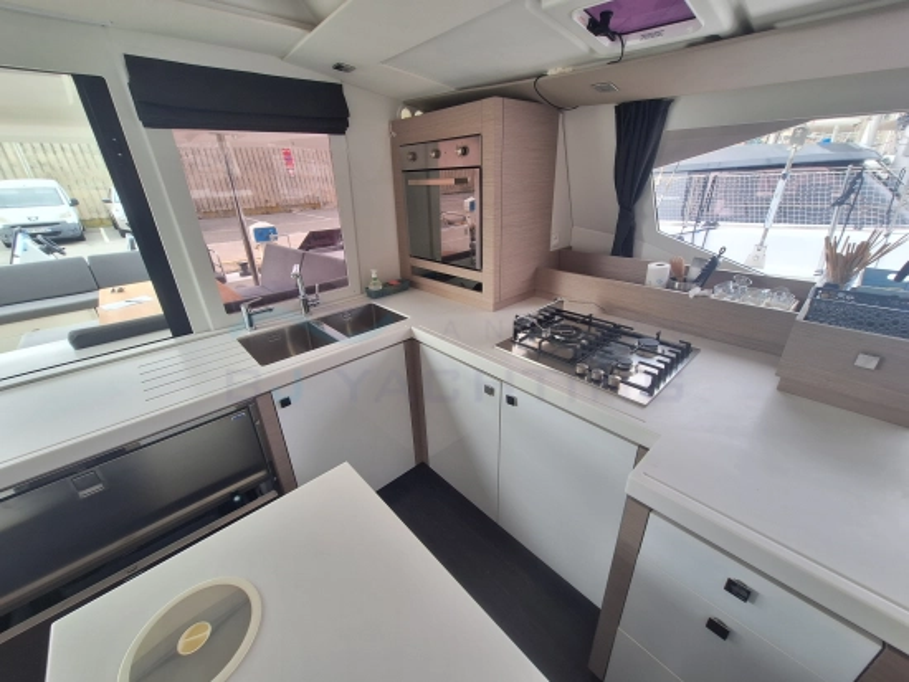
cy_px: 341
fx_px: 342
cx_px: 454
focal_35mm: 13
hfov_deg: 106.2
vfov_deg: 90.0
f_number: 2.2
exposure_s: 1/112
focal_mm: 1.74
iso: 40
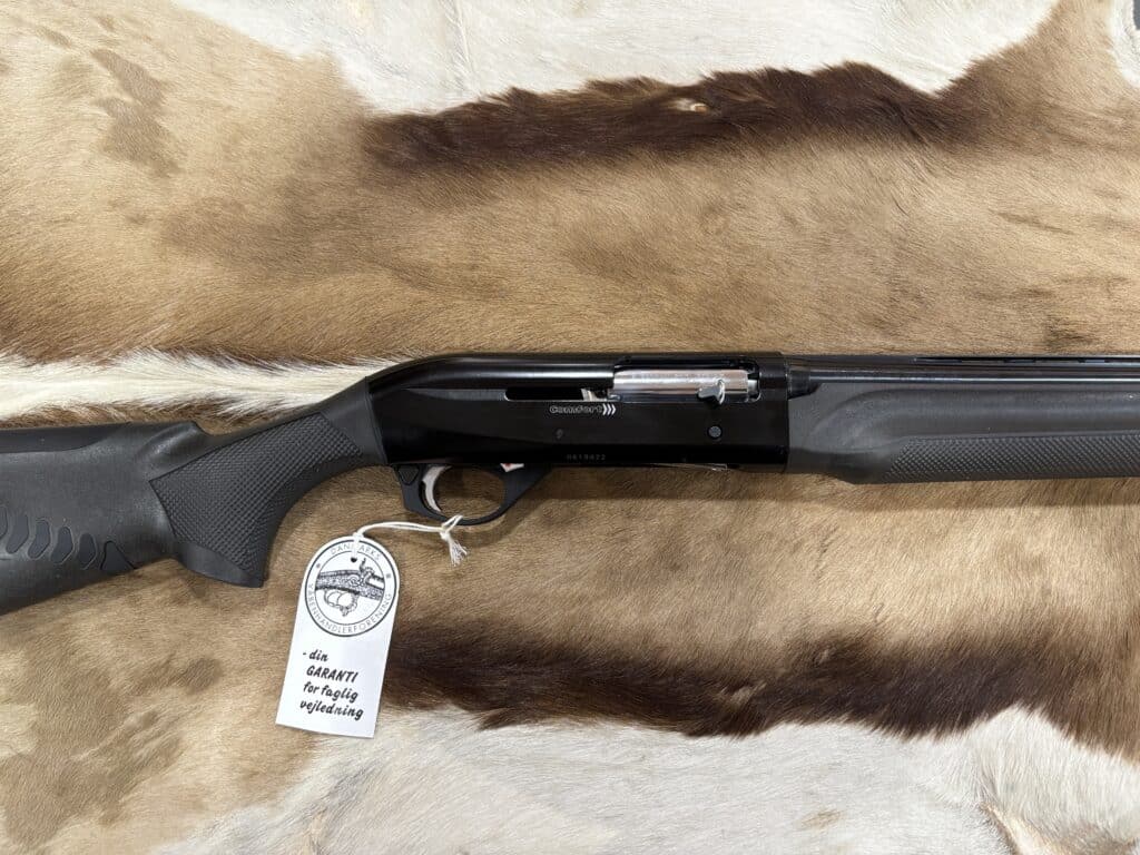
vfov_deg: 53.1
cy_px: 428
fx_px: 856
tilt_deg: -79.0
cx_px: 570
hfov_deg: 67.3
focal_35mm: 26
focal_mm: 5.96
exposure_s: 1/60
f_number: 1.6
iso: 160
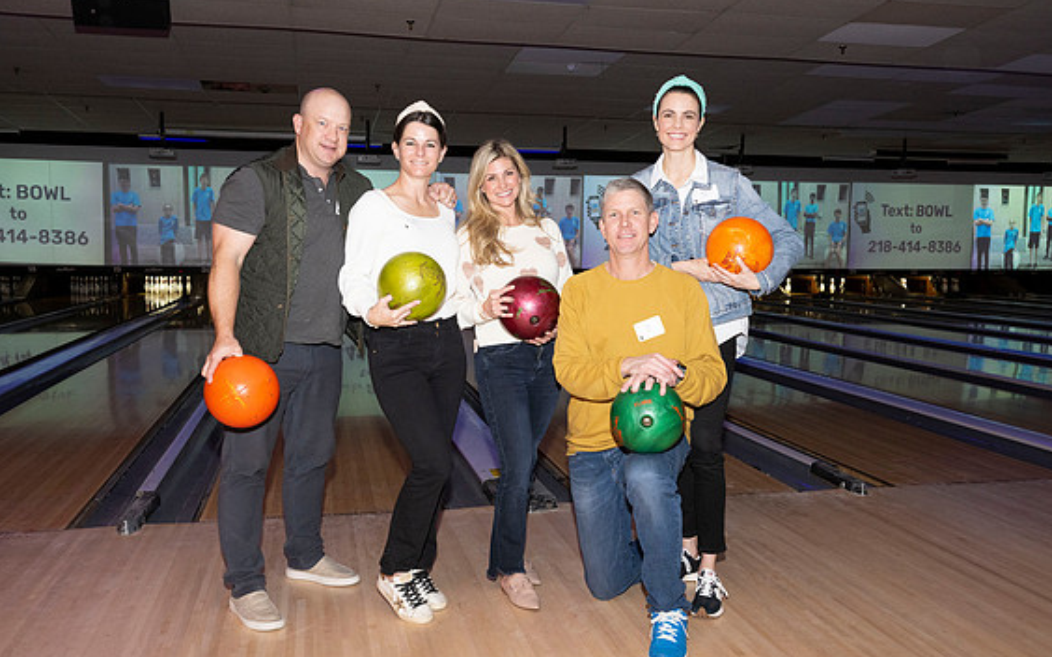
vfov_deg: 39.4
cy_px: 337
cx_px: 522
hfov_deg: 59.7
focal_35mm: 32
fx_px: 917
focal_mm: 30.5
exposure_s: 1/100
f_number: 5.6
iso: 1600
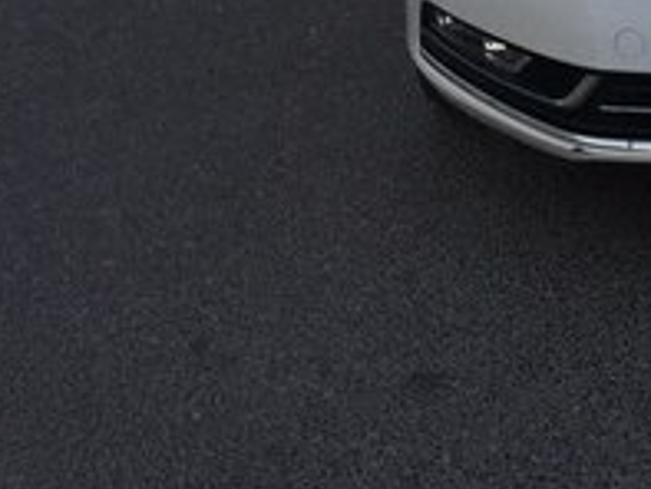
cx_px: 780
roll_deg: +0.3
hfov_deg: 19.1
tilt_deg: -13.4
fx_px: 1825
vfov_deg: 14.2
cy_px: -249
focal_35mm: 97
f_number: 2.2
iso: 32
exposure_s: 1/327
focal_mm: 4.15
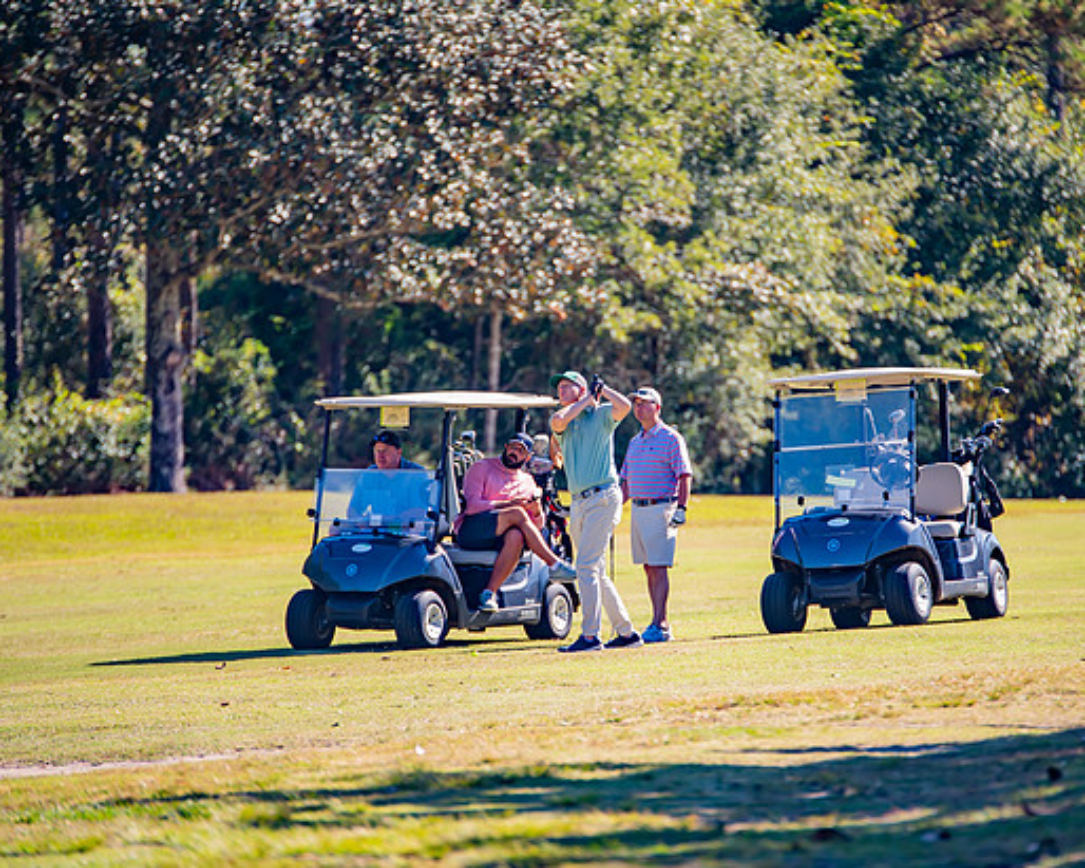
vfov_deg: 5.8
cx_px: 616
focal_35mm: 267
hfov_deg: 7.2
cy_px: 434
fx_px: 8572
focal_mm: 200
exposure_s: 1/800
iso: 100
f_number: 2.8
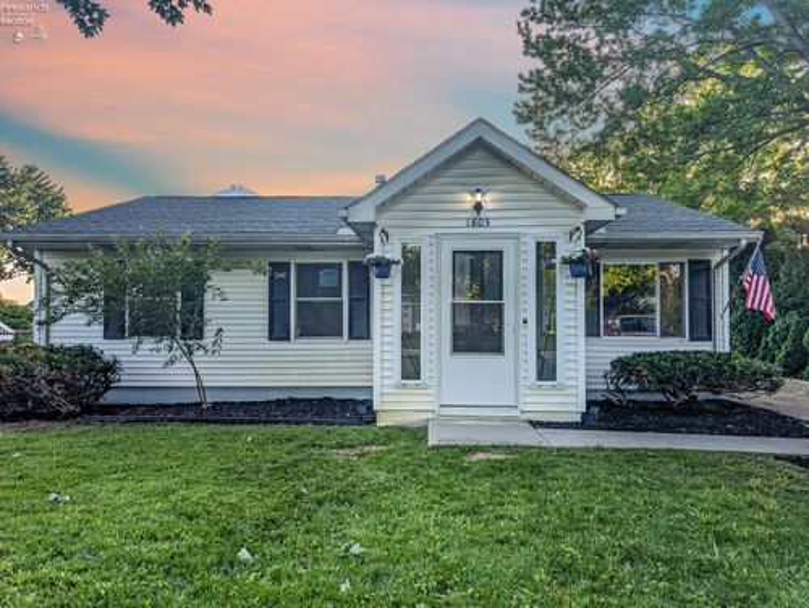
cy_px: 304
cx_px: 404
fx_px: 561
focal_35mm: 24
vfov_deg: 56.9
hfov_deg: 71.5
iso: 21
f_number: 1.68
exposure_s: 1/582
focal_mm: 6.9
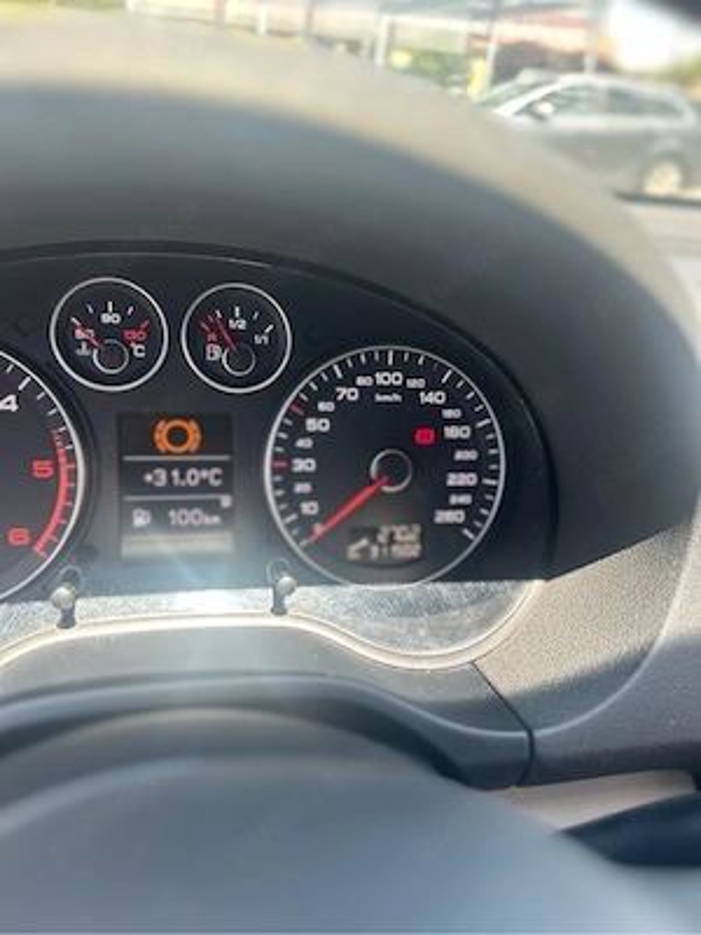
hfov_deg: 53.1
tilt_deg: -27.8
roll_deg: -6.3
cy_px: 468
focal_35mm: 26
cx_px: 350
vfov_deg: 67.3
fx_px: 702
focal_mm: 5.7
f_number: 1.5
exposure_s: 1/180
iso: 50
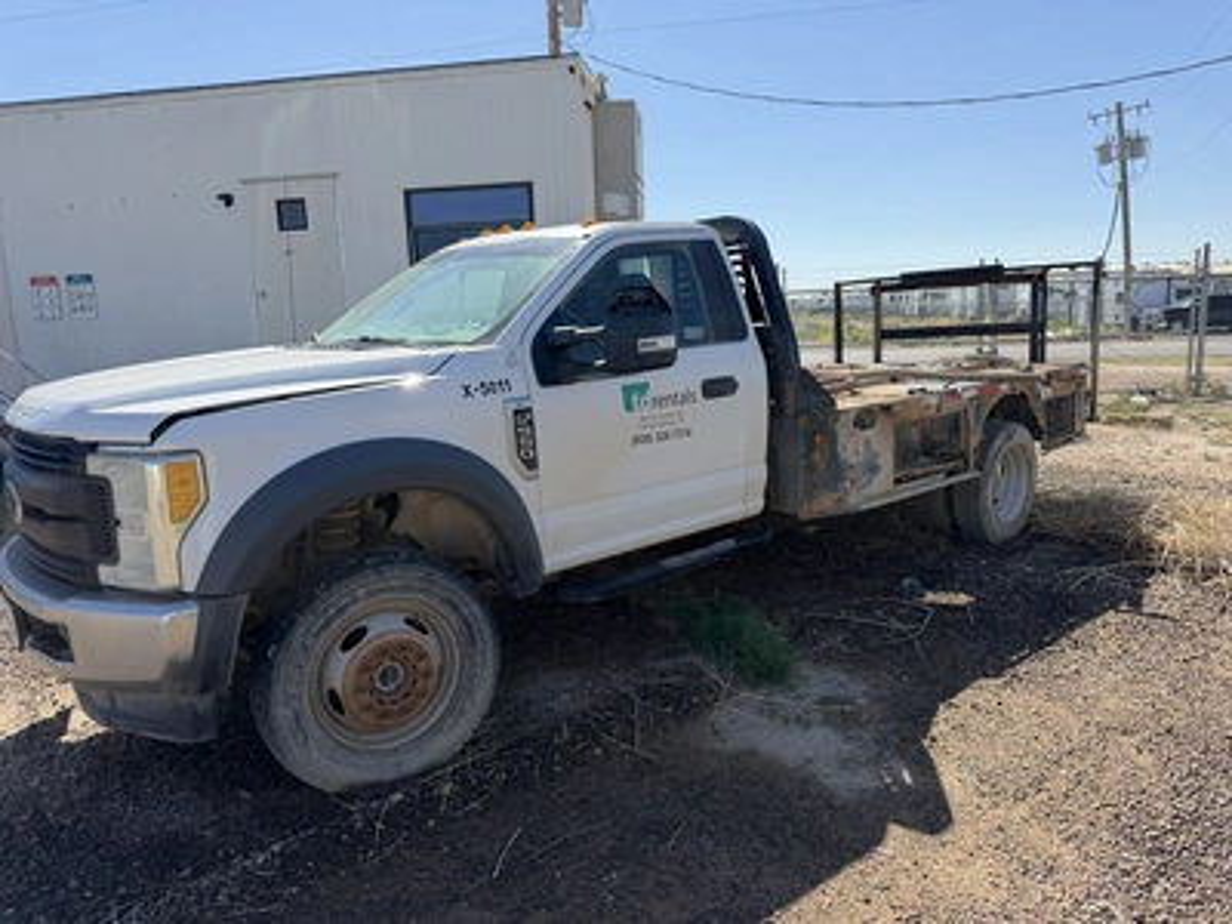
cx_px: 616
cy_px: 462
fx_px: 854
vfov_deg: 56.8
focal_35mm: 24
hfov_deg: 71.6
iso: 80
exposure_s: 1/3953
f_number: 1.78
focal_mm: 6.76
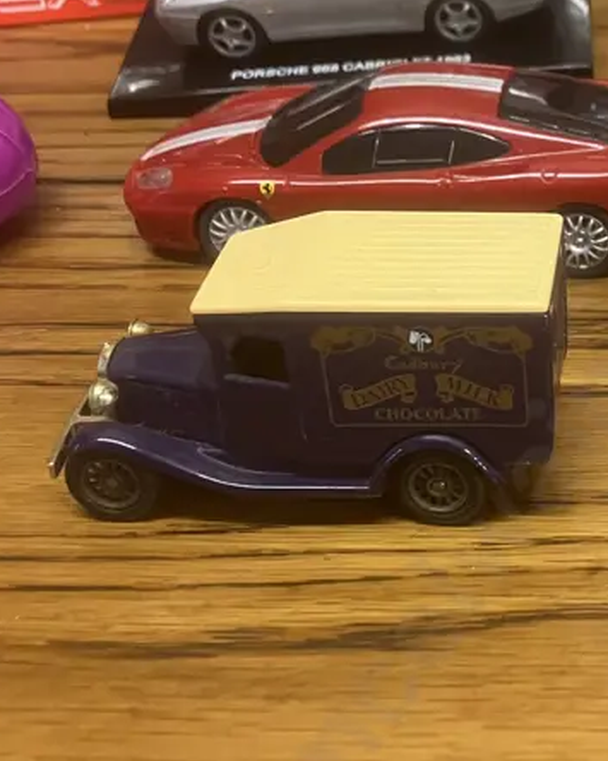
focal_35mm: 63
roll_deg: +0.5
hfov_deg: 23.1
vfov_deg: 30.0
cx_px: 632
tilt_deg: -29.9
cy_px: 360
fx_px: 1418
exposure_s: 1/50
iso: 250
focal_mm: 3.99
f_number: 1.8
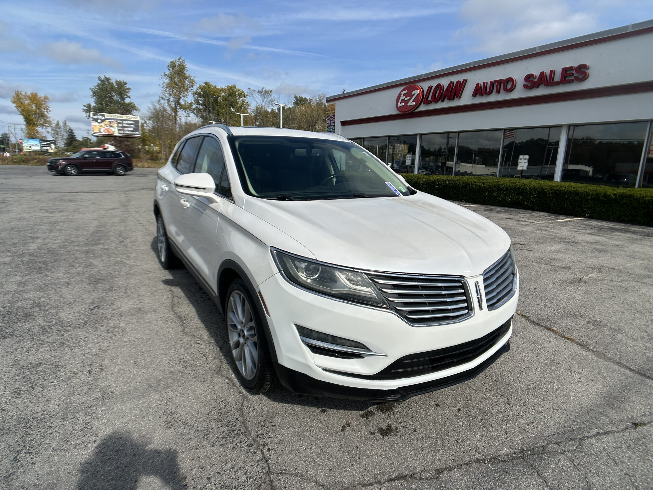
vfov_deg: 53.1
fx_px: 490
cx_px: 326
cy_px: 245
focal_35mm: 26
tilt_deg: -9.5
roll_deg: -2.0
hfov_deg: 67.3
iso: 50
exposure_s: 1/6993
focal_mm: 5.7
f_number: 1.5
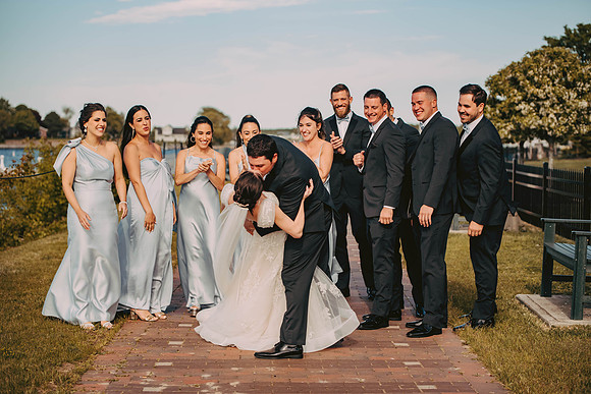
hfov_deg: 28.8
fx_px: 1149
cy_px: 197
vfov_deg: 19.5
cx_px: 296
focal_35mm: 70
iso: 500
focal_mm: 70
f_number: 2.8
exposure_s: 1/4000
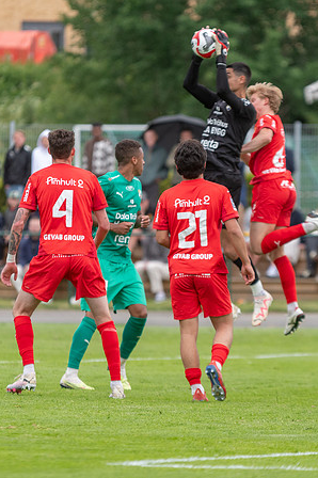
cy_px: 239
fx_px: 5255
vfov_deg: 5.2
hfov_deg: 3.5
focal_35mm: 396
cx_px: 179
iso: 500
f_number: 3.2
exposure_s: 1/1250
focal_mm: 175
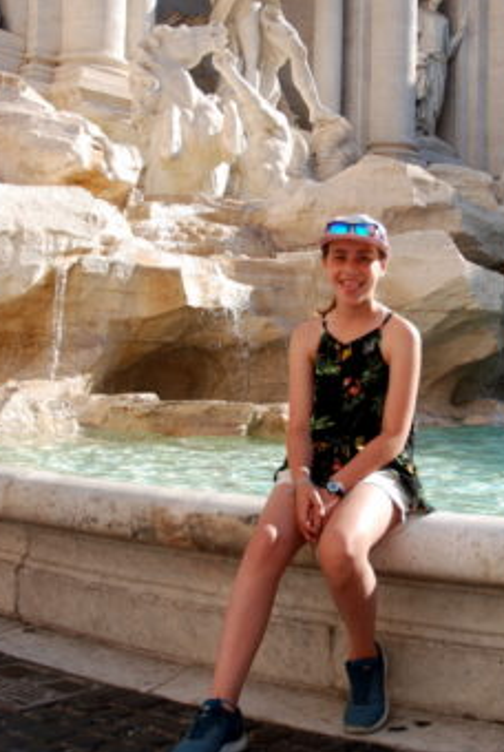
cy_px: 316
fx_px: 1108
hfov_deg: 25.5
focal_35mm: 53
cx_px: 337
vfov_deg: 37.4
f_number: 5
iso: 100
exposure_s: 1/320
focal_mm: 24
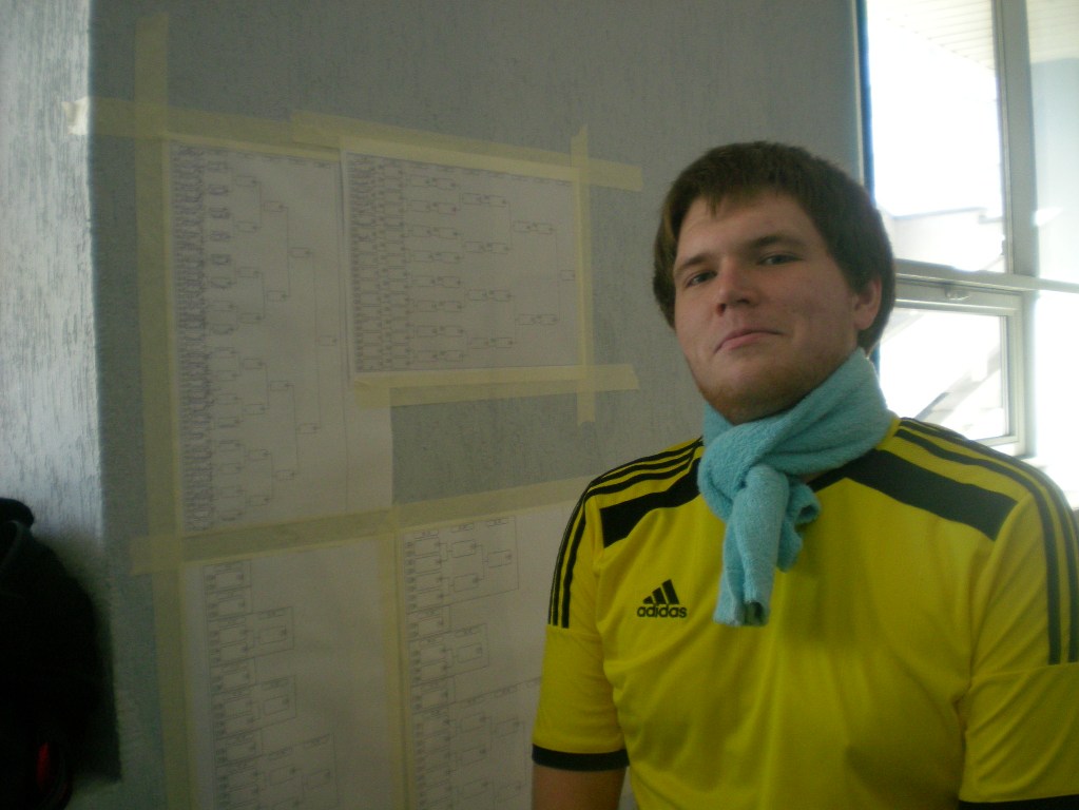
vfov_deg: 37.7
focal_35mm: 38
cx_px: 540
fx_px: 1185
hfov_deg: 49.0
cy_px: 405
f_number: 3.1
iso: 200
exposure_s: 1/57.1
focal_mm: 6.3
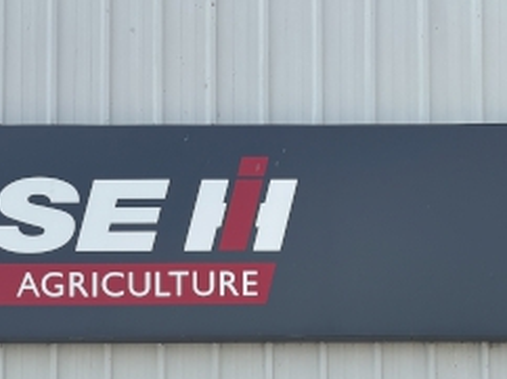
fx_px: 1258
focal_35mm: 86
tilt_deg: +2.2
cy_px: 616
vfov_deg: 15.4
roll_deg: -1.0
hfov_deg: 22.2
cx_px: 46
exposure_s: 1/3413
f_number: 1.6
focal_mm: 5.96
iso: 50
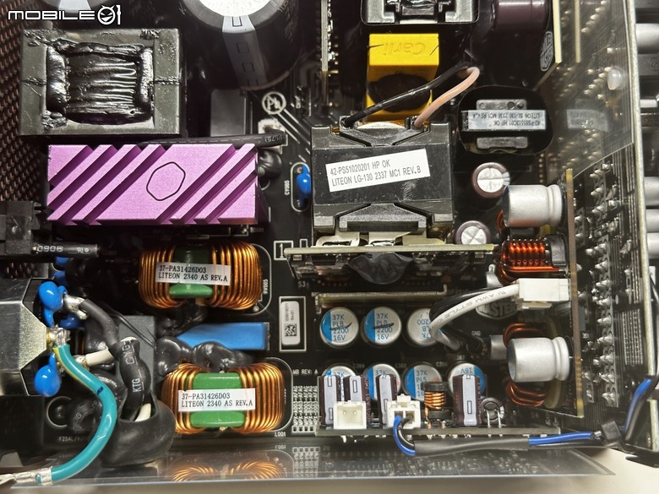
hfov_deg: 39.7
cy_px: 247
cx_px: 330
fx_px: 914
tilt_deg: -47.2
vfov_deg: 30.3
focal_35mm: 48
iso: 160
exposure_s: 1/60
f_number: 1.78
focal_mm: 6.86
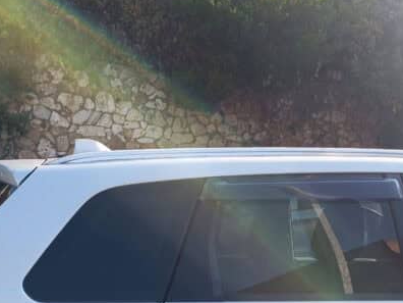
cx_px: 335
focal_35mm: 62
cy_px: 266
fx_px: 722
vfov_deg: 23.1
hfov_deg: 30.3
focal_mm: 6.1
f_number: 1.6
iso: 50
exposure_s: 1/229
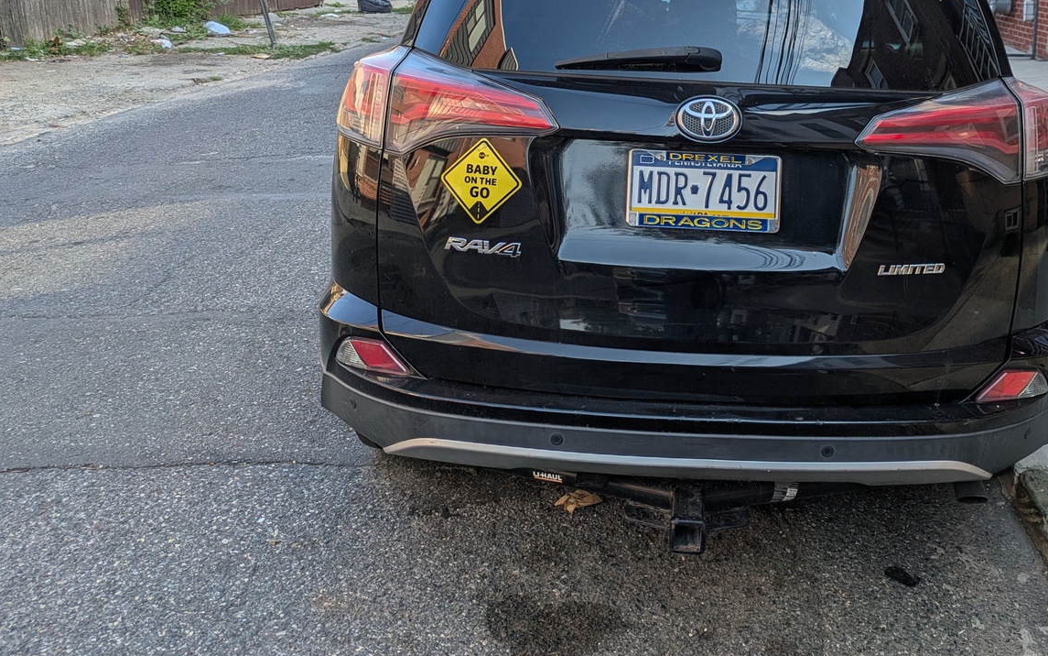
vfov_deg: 33.5
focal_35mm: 37
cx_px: 719
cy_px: 131
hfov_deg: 51.5
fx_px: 1057
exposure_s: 1/974
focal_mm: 5.43
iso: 45
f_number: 1.89
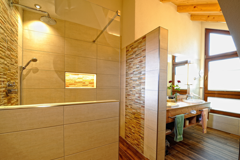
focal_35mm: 15
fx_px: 100
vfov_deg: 77.2
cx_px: 115
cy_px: 83
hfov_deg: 100.4
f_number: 22
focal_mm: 14
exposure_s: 2
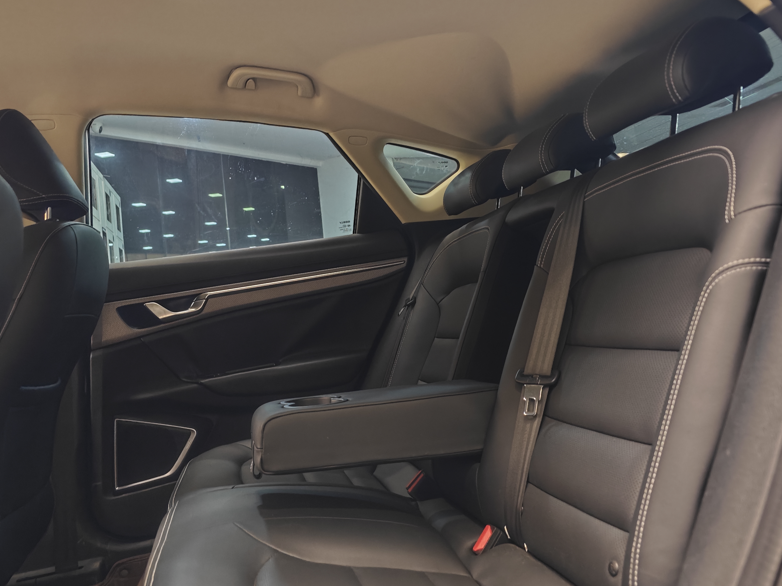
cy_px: 281
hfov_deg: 63.3
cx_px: 436
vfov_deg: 49.7
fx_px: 632
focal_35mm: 28
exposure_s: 1/25
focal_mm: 8.7
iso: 1600
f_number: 1.9
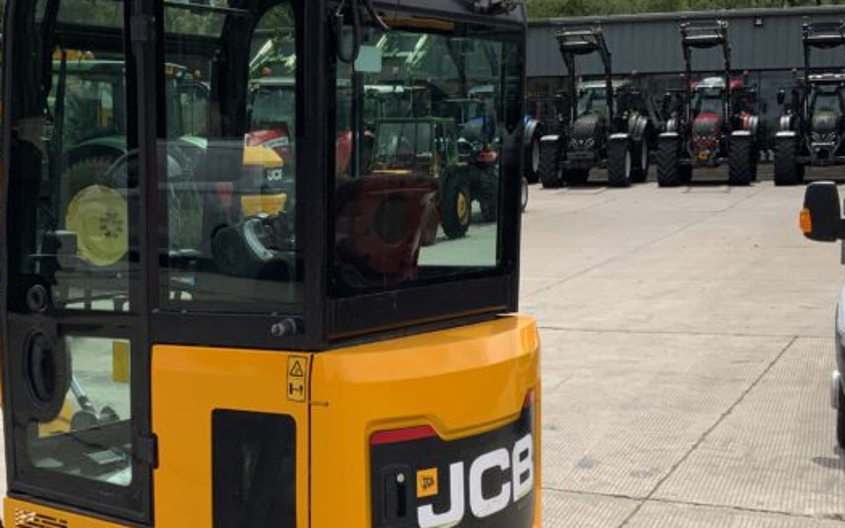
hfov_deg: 33.9
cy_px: 349
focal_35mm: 60
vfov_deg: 21.6
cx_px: 338
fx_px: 1382
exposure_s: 1/2427
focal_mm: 3
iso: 20
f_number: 1.8
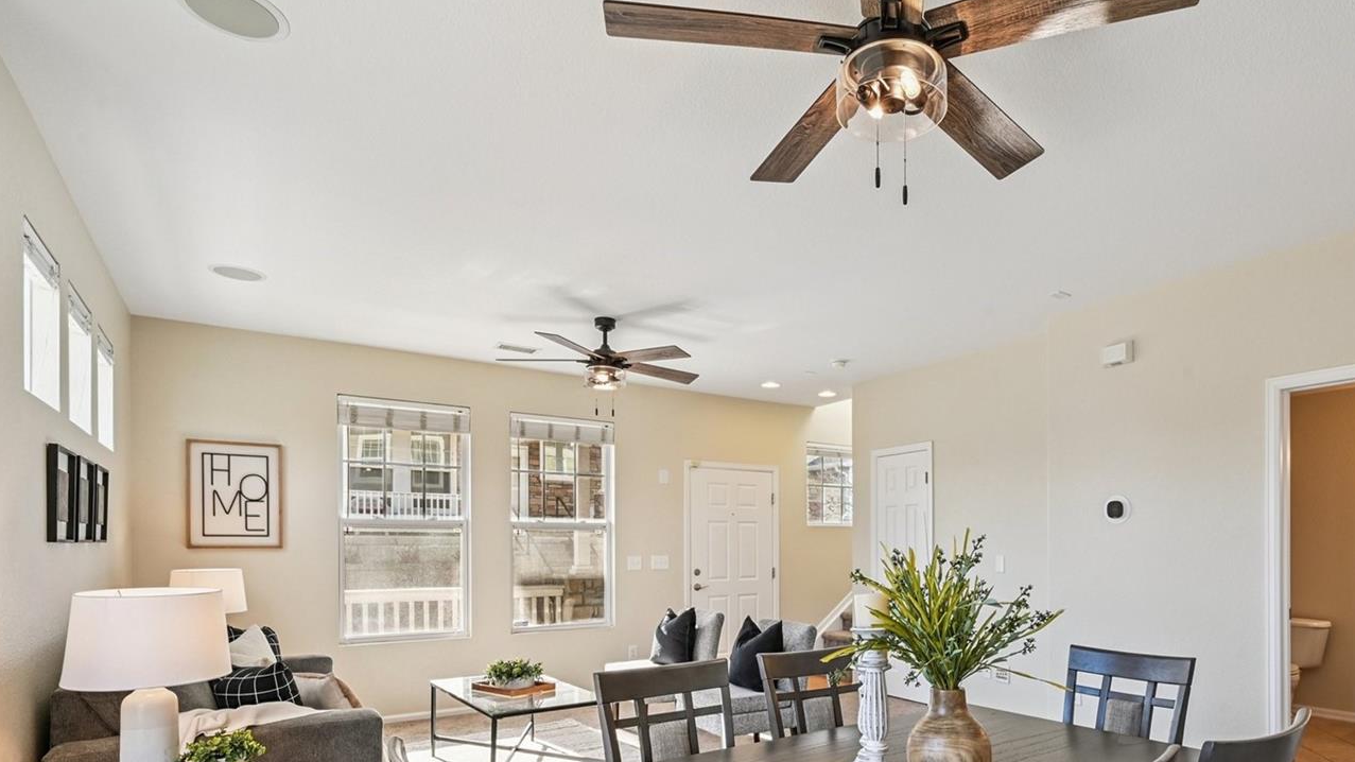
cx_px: 810
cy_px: 538
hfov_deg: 82.9
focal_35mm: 21
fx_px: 754
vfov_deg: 52.0
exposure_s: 1/40
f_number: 10
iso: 400
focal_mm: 16
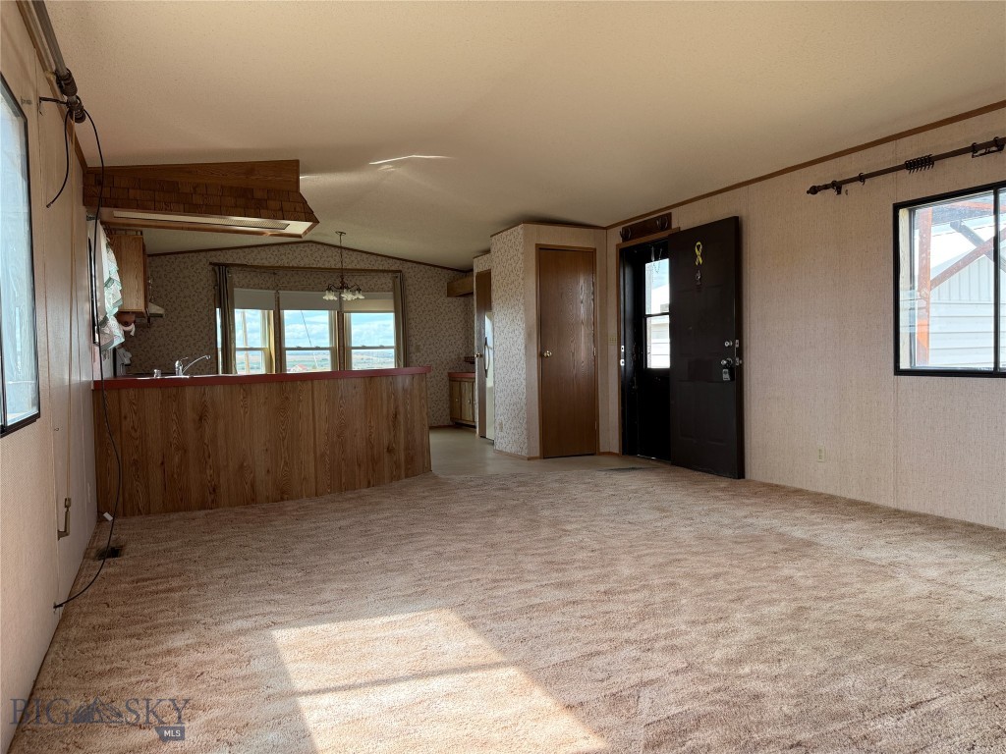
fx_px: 697
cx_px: 503
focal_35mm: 24
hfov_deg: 71.6
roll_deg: +1.5
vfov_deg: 56.8
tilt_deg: -2.0
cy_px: 377
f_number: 1.78
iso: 100
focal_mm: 6.76
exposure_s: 1/280
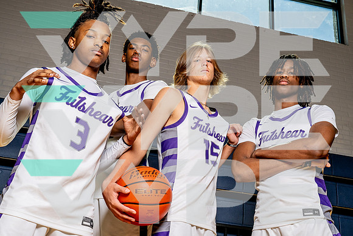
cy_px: 118
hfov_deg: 41.9
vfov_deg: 28.7
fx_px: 461
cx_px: 176
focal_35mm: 47
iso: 800
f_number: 8
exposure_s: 1/250
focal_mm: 47
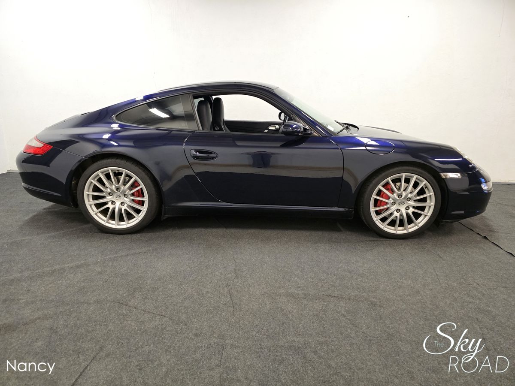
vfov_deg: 58.9
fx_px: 342
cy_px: 193
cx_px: 258
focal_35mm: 23
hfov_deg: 73.9
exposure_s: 1/100
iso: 1000
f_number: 1.7
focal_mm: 6.3
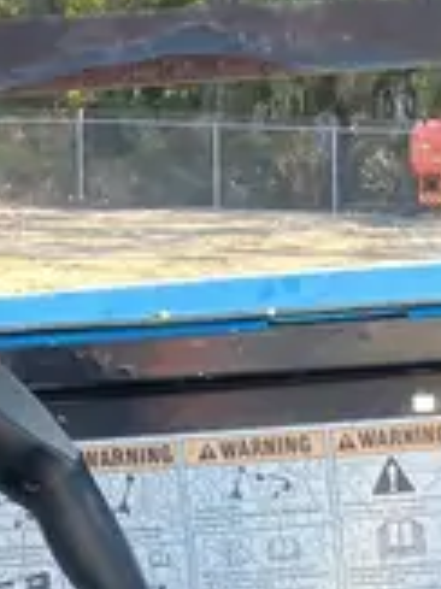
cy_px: 865
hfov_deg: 11.7
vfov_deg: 14.6
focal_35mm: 126
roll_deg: -2.7
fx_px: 2143
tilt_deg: -18.0
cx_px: 412
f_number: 1.8
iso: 50
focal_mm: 3.99
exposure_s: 1/121
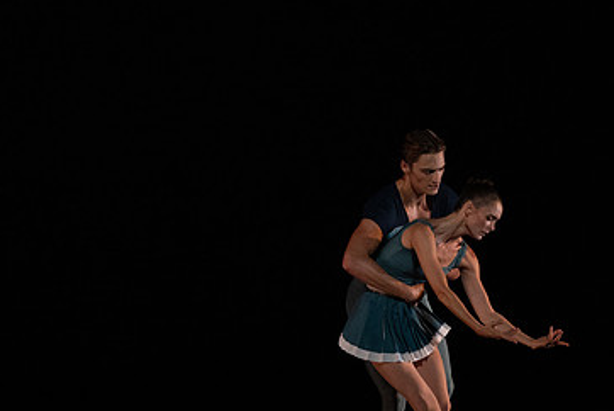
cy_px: 267
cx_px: 341
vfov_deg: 2.7
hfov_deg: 4.0
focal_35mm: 519
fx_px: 8859
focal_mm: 324
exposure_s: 1/320
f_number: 5.6
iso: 8000
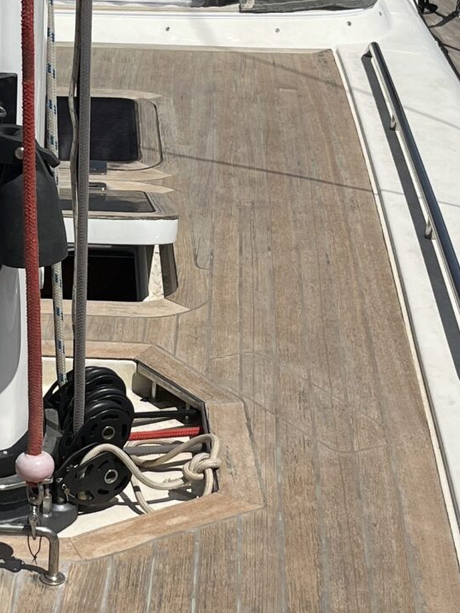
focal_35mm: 93
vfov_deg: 21.1
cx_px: 52
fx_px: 1648
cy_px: 346
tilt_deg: -23.1
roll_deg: -0.2
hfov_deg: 15.7
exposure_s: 1/8403
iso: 50
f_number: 1.6
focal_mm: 5.1
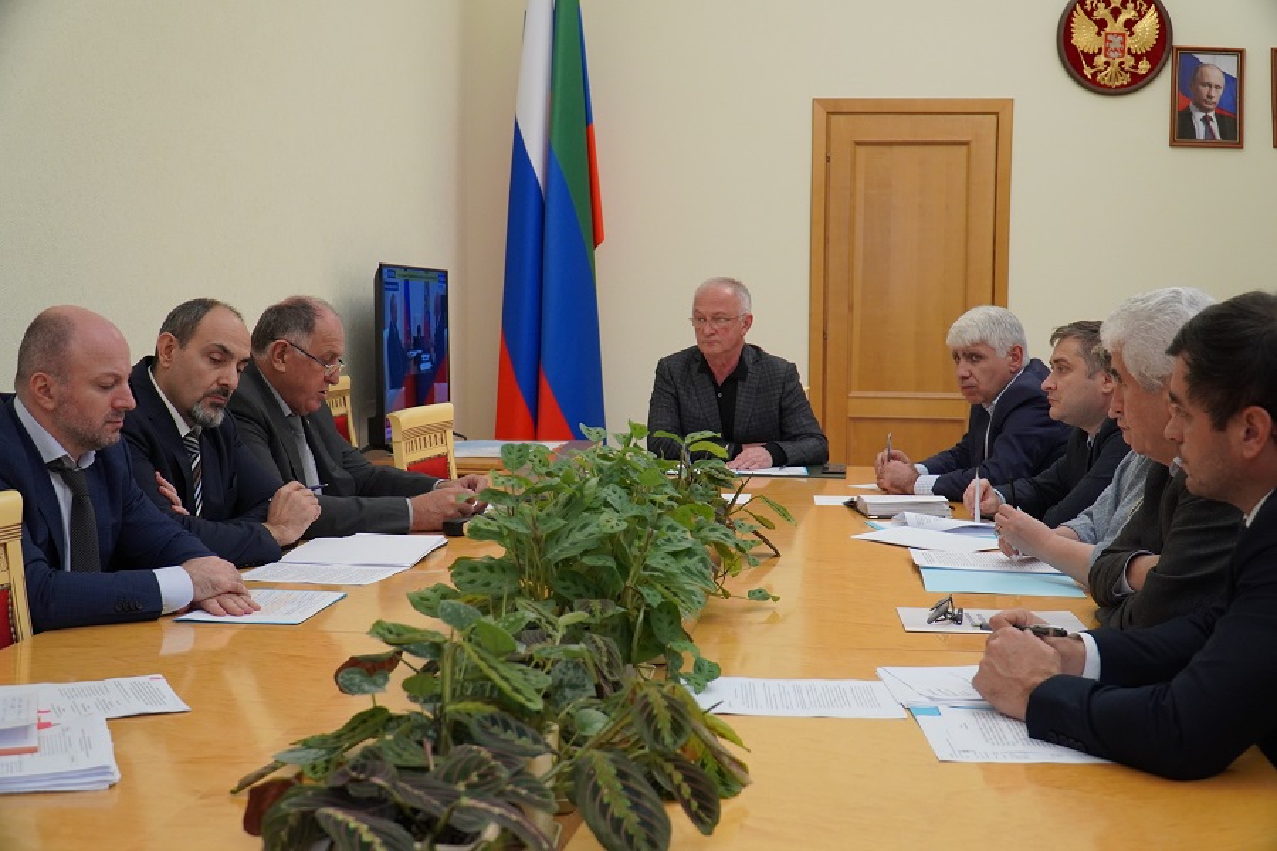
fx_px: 1490
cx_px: 638
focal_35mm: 42
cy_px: 426
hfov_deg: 46.4
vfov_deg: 31.9
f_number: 4
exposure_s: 1/160
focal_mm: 28
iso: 800
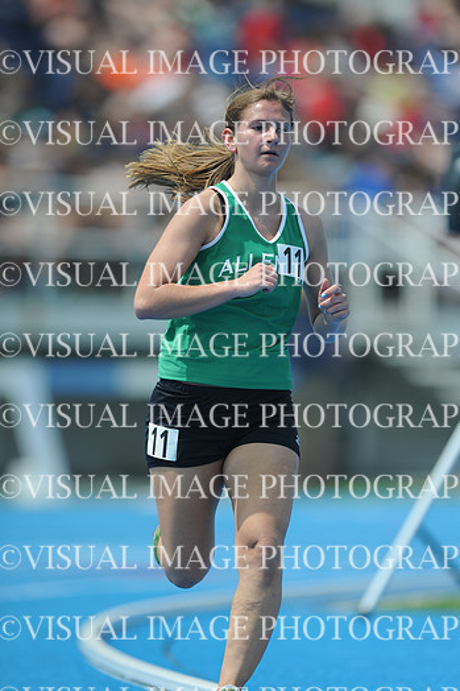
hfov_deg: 3.1
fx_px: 8496
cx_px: 250
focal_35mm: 443
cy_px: 380
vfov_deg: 4.7
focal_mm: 400
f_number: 3.5
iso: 200
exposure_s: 1/3200
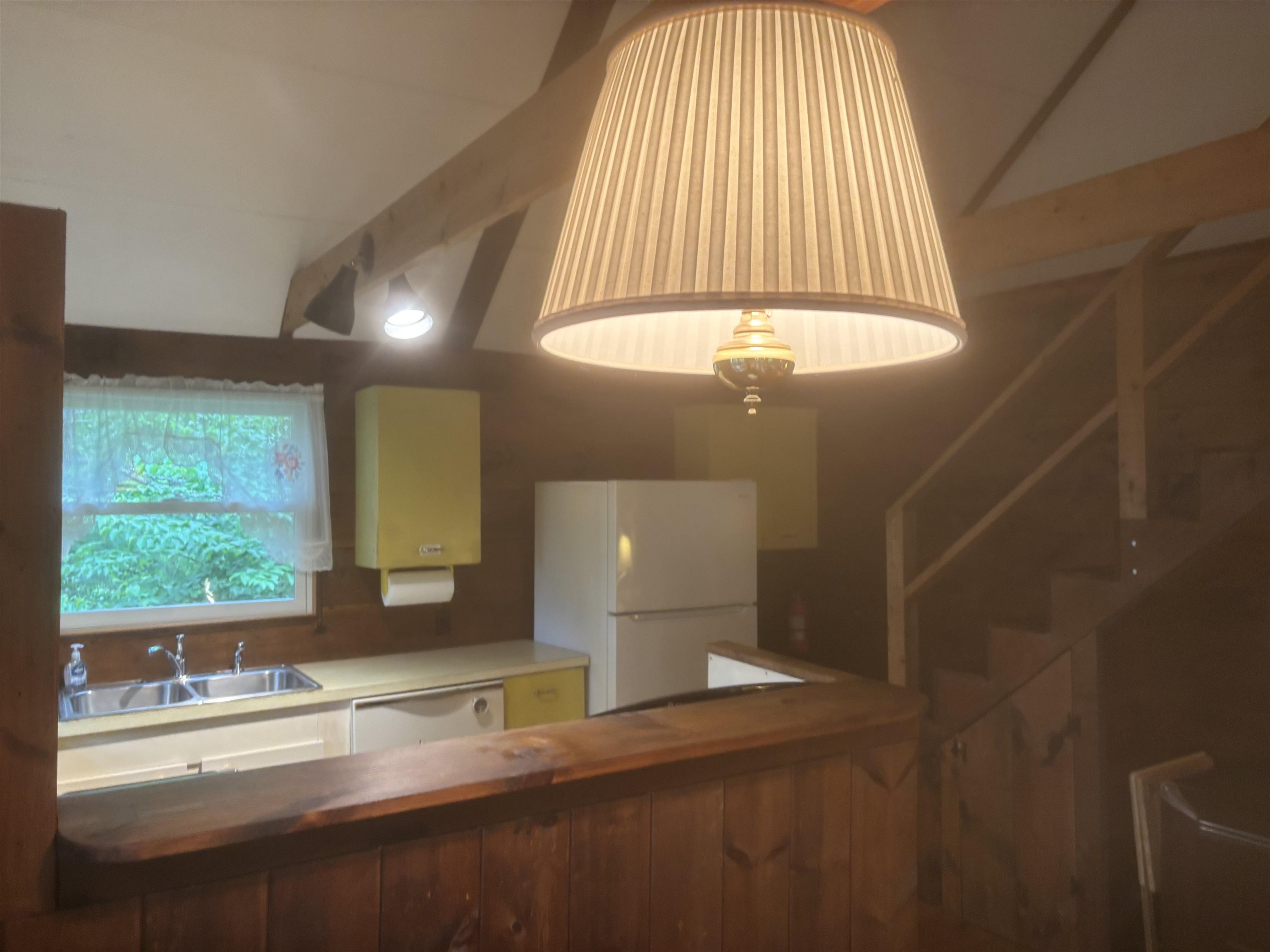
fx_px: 954
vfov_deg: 53.1
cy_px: 476
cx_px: 635
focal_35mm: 26
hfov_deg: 67.3
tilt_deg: +1.3
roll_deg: -0.3
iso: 125
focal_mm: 5.96
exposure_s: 1/60
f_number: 1.6
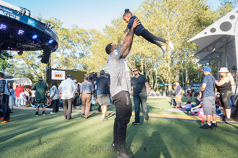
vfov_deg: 53.2
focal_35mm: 24
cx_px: 119
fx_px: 159
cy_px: 79
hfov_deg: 73.7
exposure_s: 1/200
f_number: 4
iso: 200
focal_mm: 24
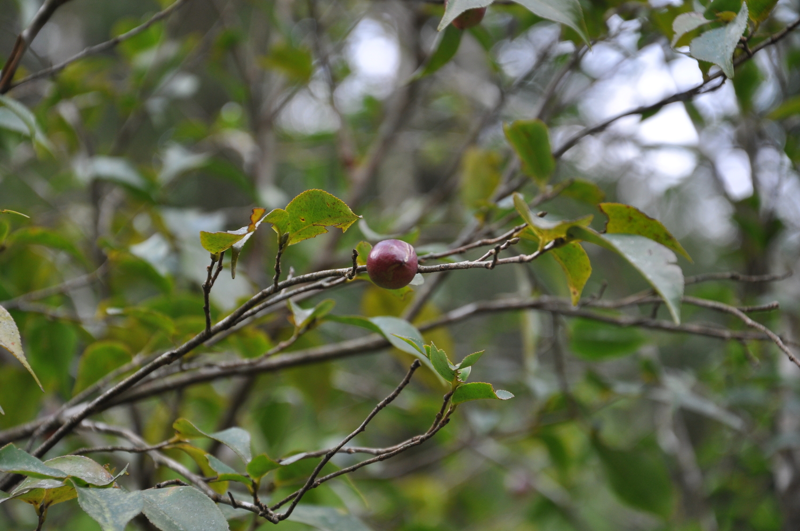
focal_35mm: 135
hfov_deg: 15.2
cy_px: 266
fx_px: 2996
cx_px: 400
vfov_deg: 10.1
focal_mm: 90
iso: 250
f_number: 5.6
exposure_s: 1/125
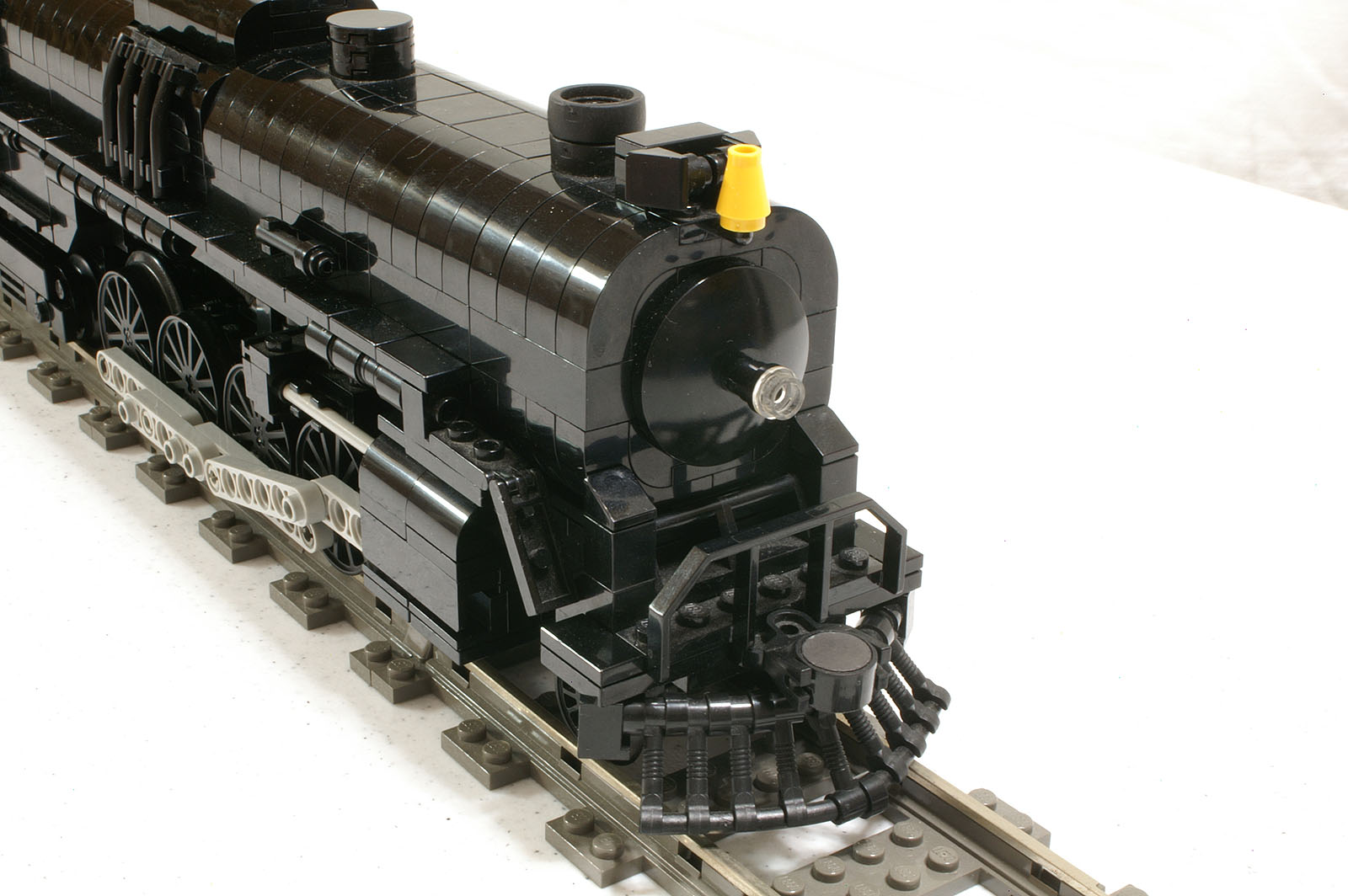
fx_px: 1964
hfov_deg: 37.9
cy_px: 448
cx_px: 674
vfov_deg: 25.7
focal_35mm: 52
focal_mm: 35
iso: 100
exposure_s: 15
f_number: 36
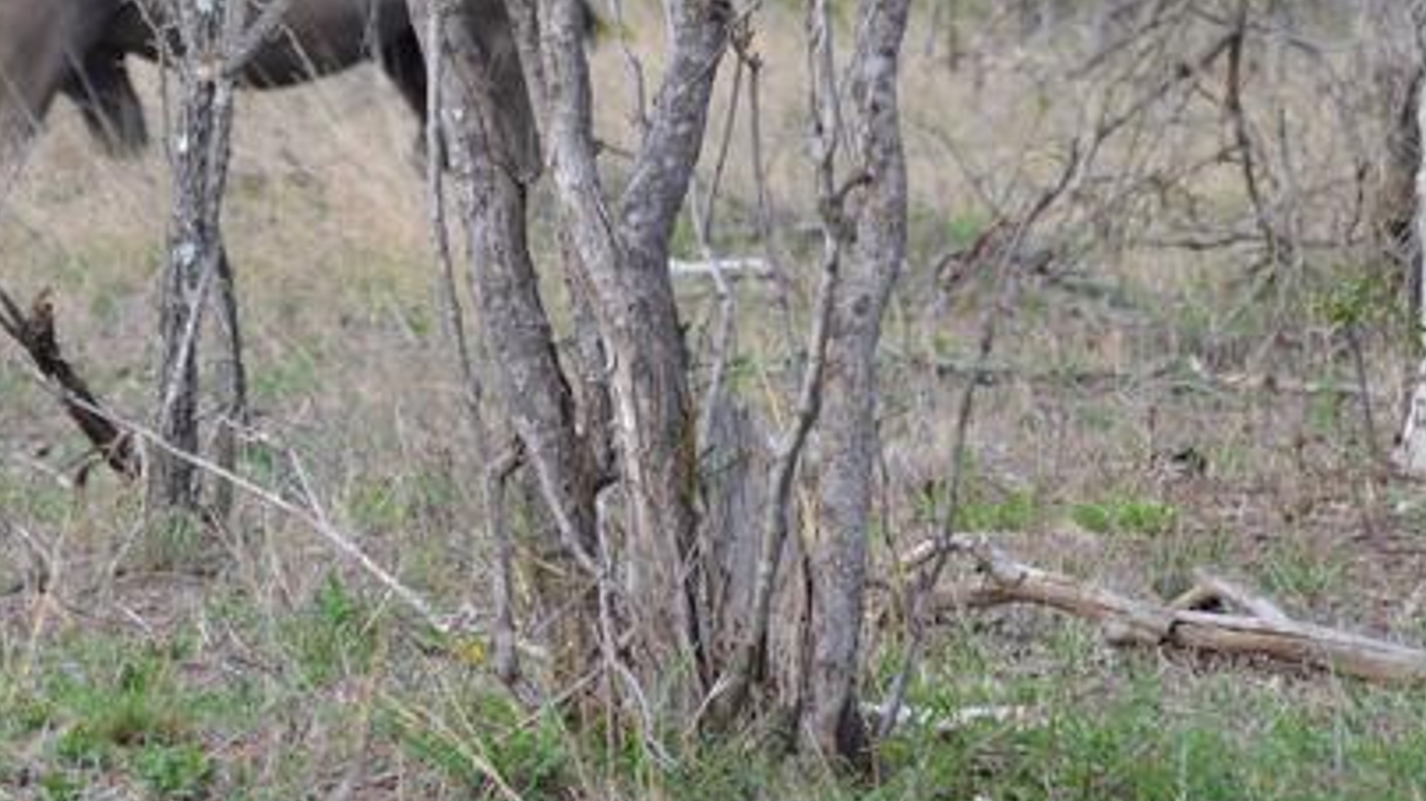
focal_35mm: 379
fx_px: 14327
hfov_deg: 5.7
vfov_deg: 3.2
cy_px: 32
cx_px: 88
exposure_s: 1/400
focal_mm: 122
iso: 400
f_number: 5
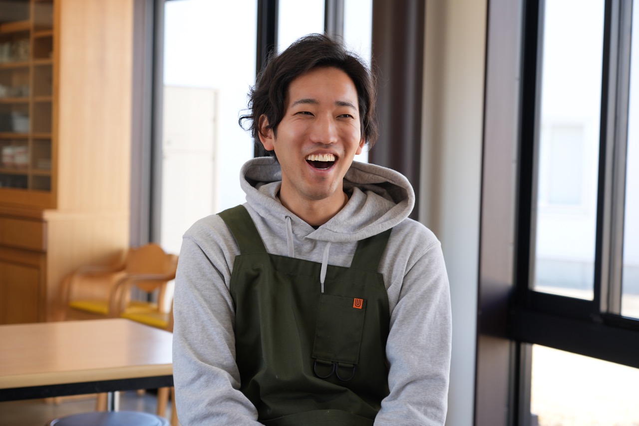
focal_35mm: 68
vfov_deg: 20.0
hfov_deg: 29.7
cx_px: 320
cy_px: 213
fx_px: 1207
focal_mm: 68
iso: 160
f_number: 4.5
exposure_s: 1/80
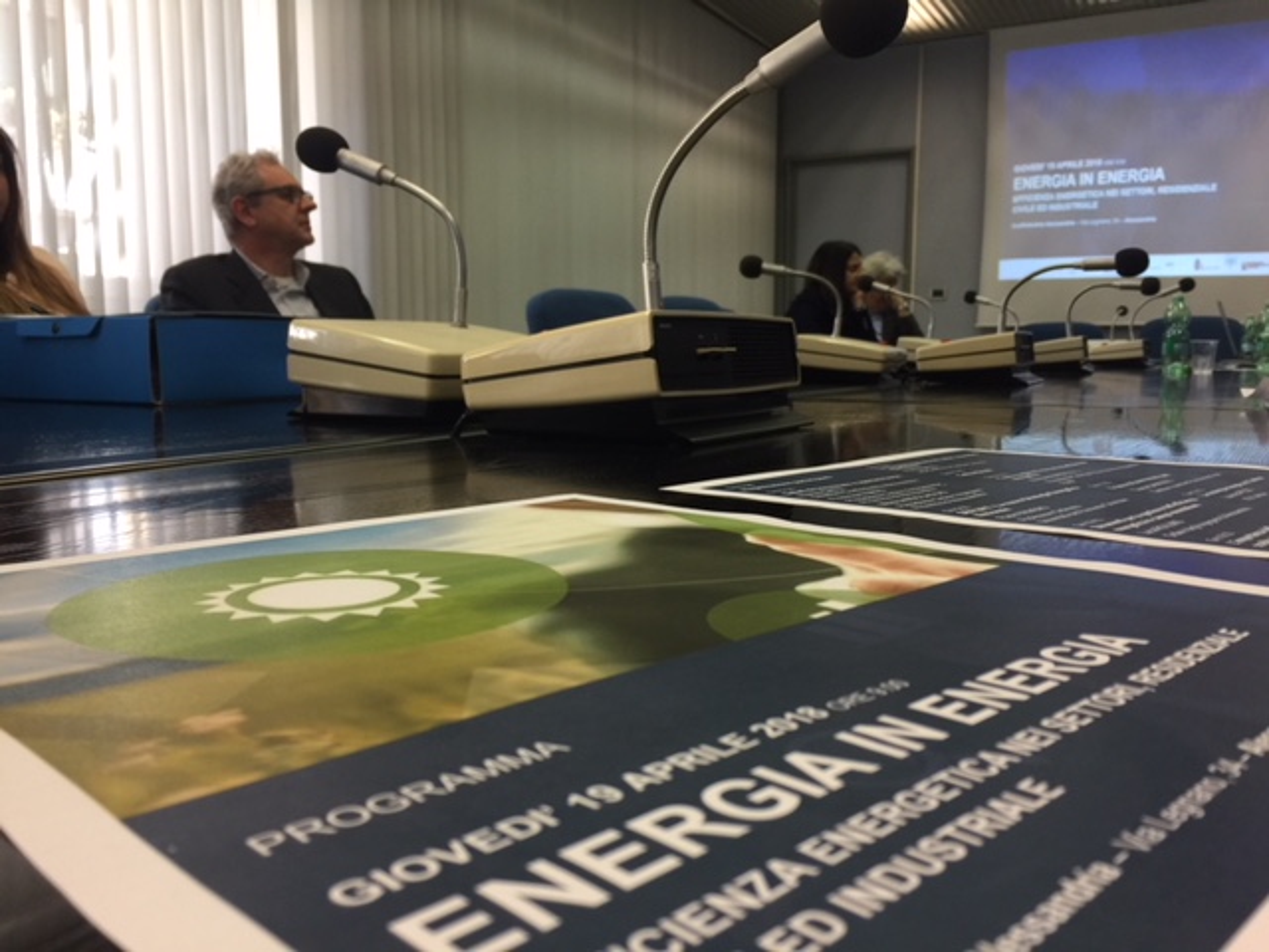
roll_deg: -0.1
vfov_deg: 48.2
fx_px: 1063
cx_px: 634
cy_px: 476
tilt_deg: -7.6
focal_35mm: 29
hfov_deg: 61.7
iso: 50
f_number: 2.2
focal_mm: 4.15
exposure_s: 1/33
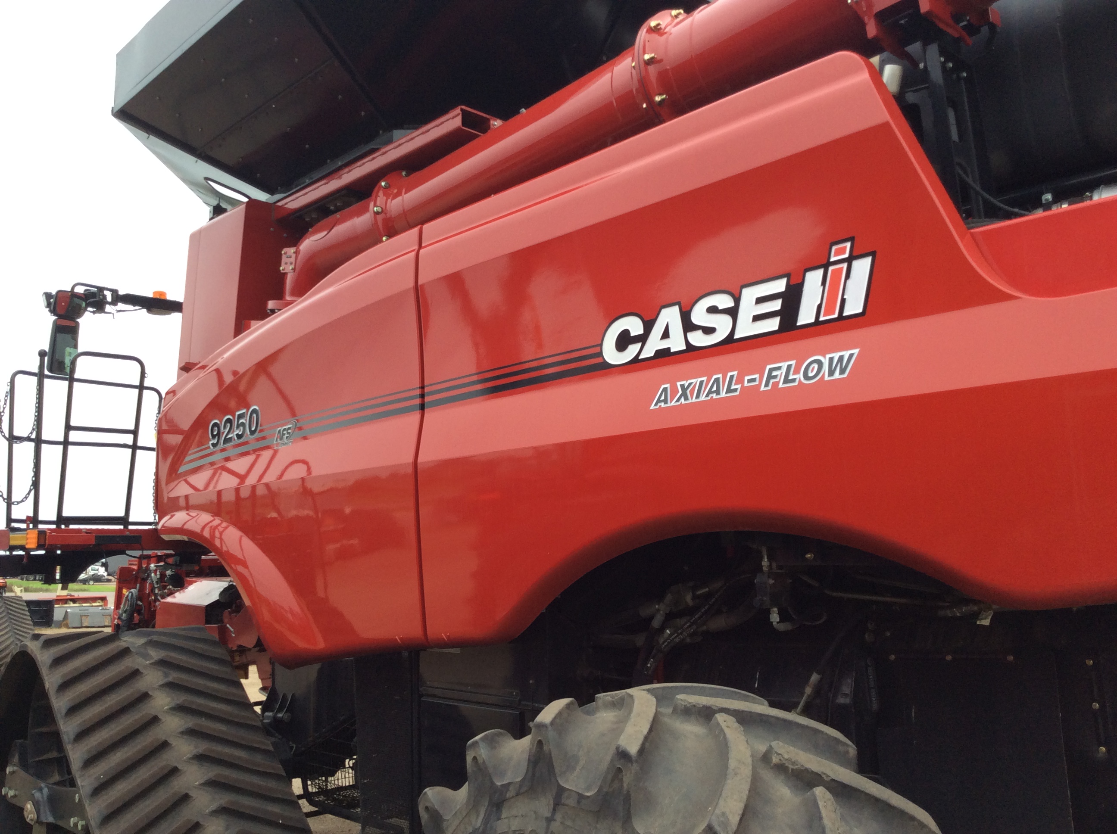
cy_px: 417
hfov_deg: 56.9
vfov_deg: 44.1
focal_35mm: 32
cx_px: 558
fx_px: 1031
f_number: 2.4
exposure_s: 1/295
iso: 32
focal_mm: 3.3
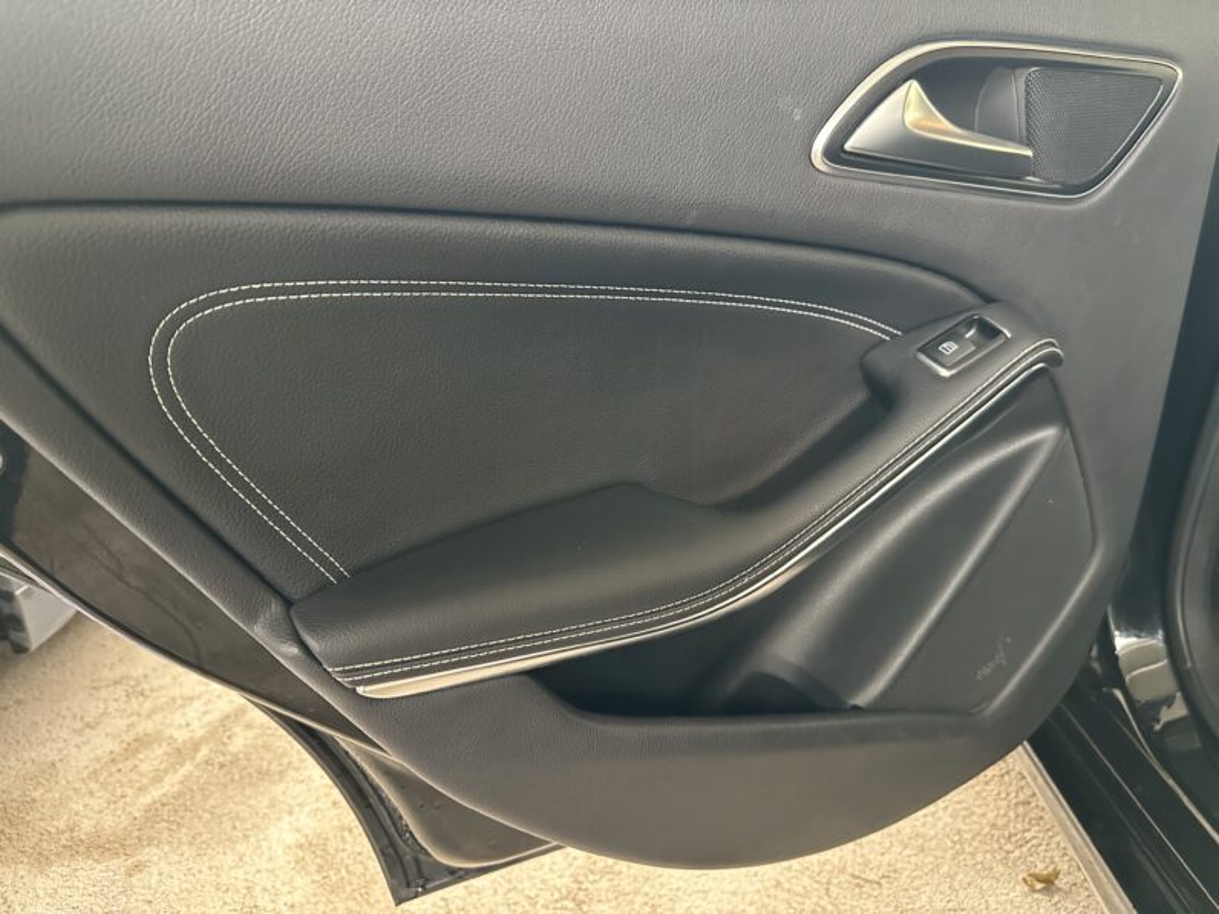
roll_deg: +4.9
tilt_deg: -24.3
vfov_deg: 56.8
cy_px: 457
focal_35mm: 24
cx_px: 610
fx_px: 845
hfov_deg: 71.6
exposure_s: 1/45
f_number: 1.78
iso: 1000
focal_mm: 6.86
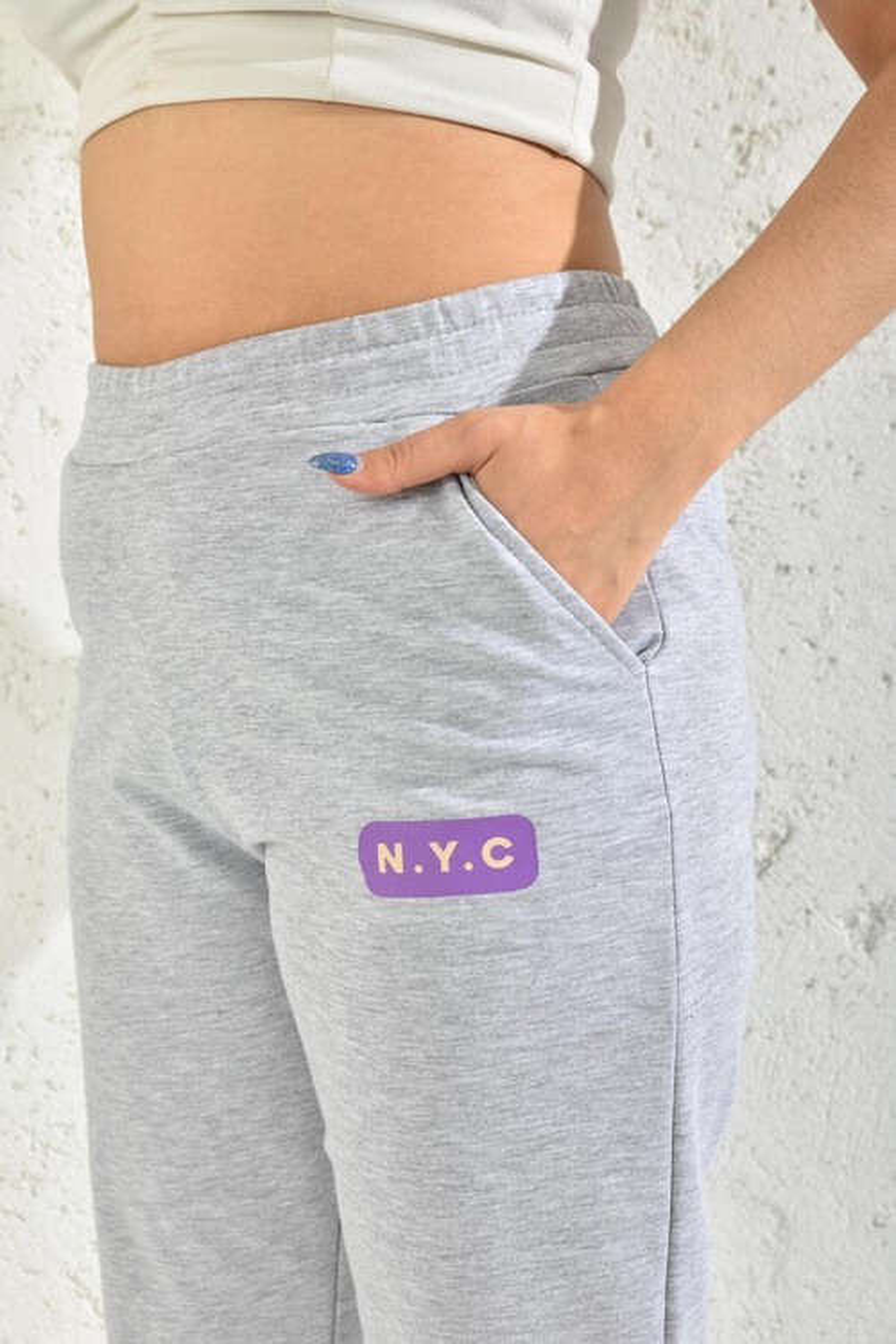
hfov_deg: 28.1
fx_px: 1792
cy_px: 672
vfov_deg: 41.1
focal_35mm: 48
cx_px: 448
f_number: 7.1
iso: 100
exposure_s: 1/160
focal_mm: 48
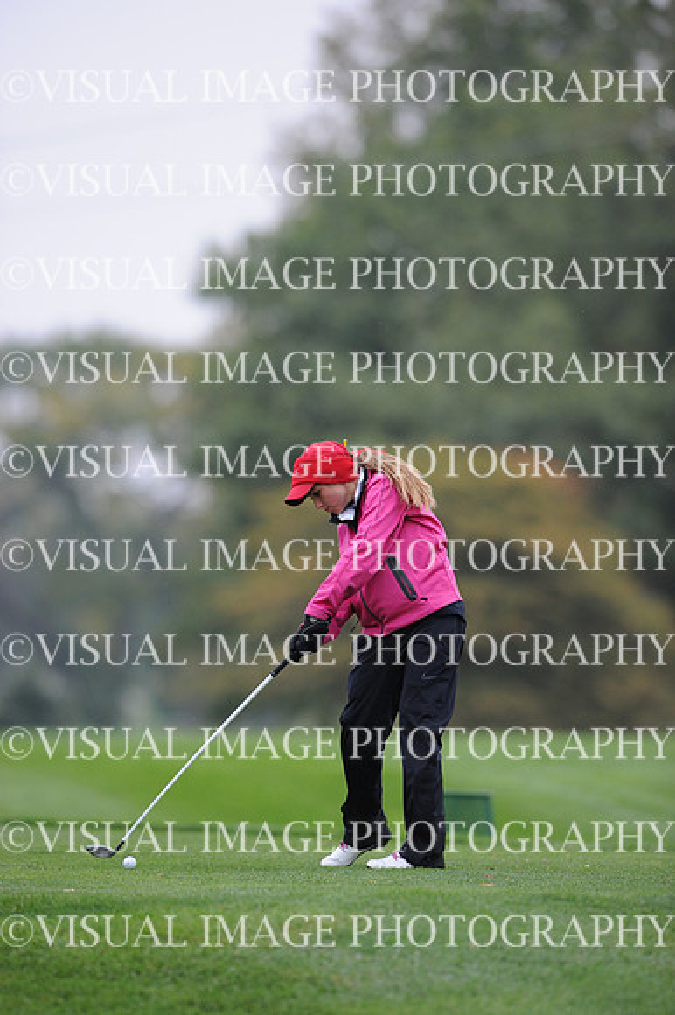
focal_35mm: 400
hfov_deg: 3.4
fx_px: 11263
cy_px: 508
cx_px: 338
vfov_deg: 5.2
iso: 1250
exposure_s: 1/2000
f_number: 4
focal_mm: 400
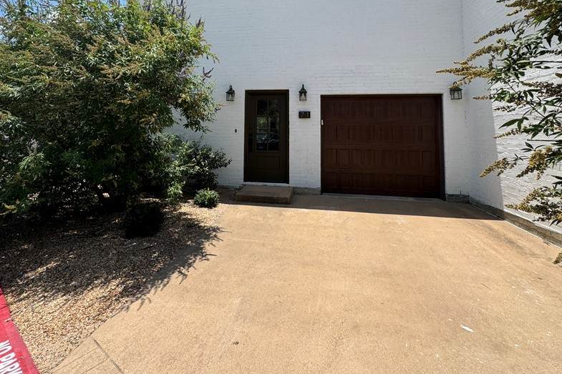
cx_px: 263
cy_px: 112
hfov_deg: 86.8
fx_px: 297
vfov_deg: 62.2
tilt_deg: +3.8
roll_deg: -1.1
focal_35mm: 19
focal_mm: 2.22
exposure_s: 1/1395
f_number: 2.2
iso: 40
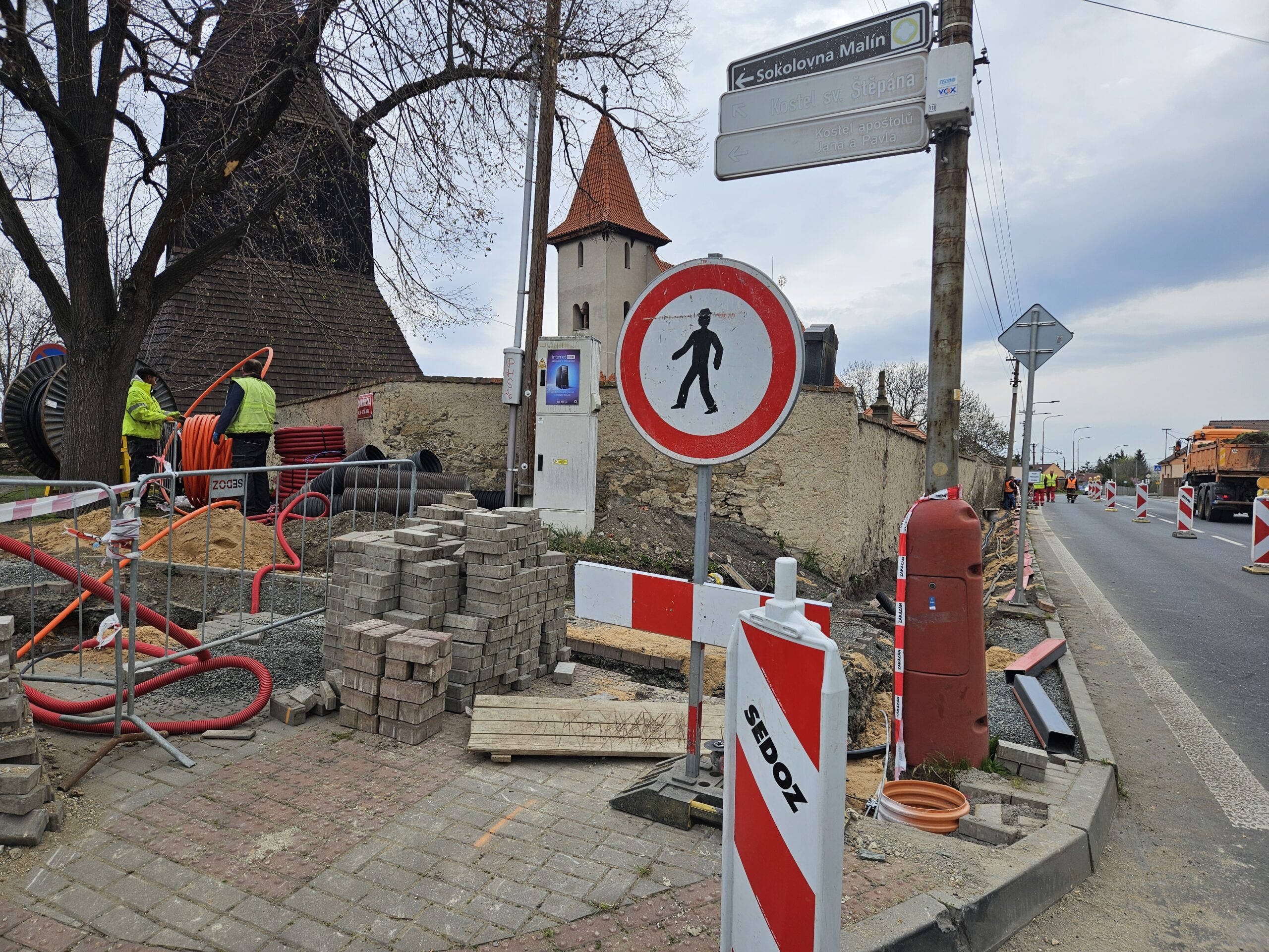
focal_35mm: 23
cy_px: 476
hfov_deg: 73.9
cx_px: 634
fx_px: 843
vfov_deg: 58.9
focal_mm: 5.4
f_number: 1.8
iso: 25
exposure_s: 1/622
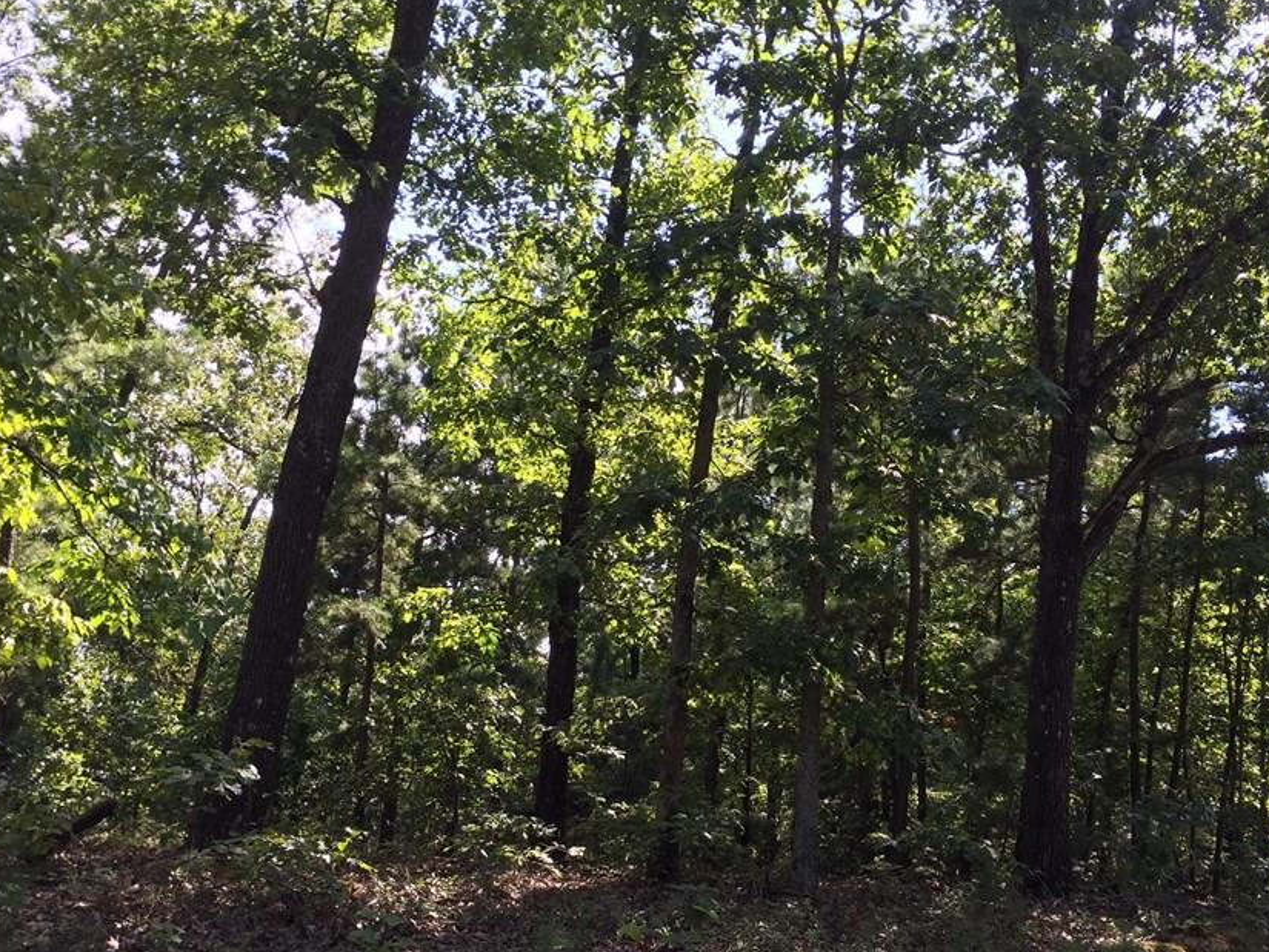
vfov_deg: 39.5
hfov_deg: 51.3
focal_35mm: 36
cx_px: 648
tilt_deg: +13.2
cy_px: 561
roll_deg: -5.1
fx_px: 1320
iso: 32
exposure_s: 1/363
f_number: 2.2
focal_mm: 4.15
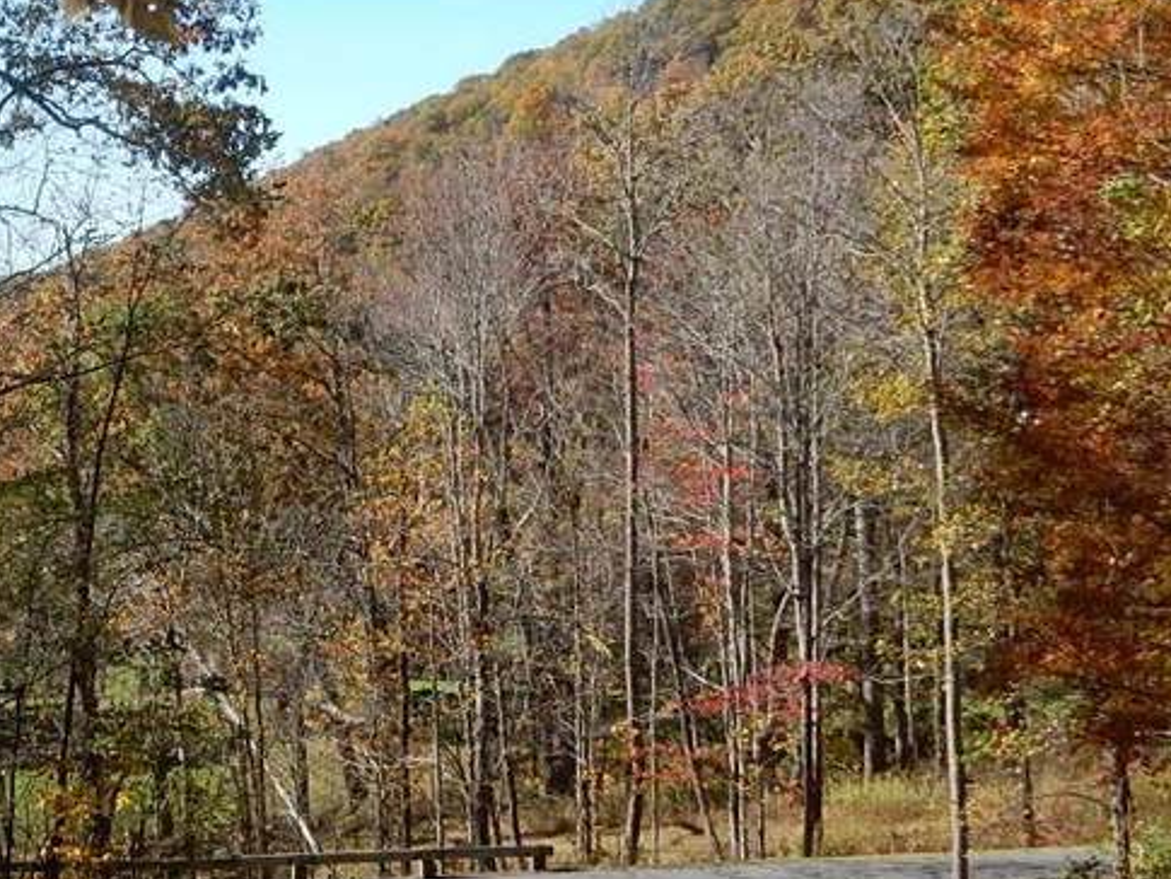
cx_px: -101
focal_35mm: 95
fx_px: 3214
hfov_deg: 19.8
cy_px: 314
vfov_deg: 15.5
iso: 125
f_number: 4
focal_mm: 6.4
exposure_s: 1/500
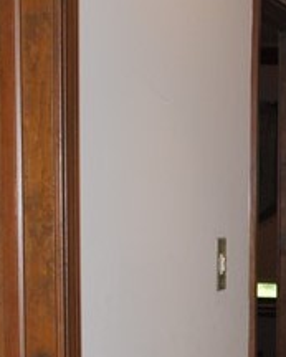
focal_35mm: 127
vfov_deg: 14.7
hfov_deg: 11.9
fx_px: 1343
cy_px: 417
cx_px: 349
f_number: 3.5
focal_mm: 18
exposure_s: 1/60
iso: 200
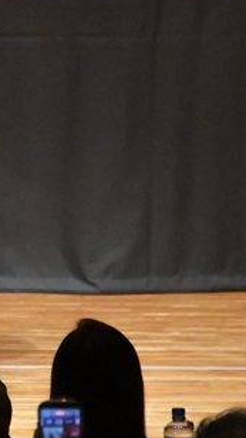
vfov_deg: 2.9
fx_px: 8730
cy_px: 74
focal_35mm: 752
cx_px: -174
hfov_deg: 1.6
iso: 16000
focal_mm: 190
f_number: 5.6
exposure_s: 1/400
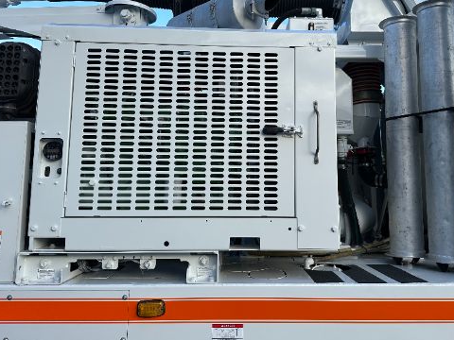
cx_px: 251
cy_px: 135
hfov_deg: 56.7
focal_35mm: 32
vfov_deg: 43.9
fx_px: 420
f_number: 1.78
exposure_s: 1/1393
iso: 80
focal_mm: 6.86
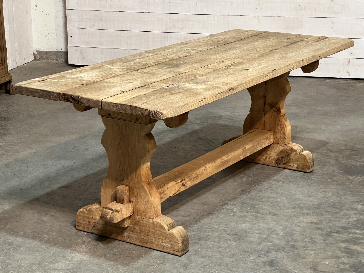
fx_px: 810
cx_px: 182
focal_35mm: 77
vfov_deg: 19.1
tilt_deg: -15.4
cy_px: 136
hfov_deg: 25.3
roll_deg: +0.2
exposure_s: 1/50
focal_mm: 9
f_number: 2.8
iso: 400
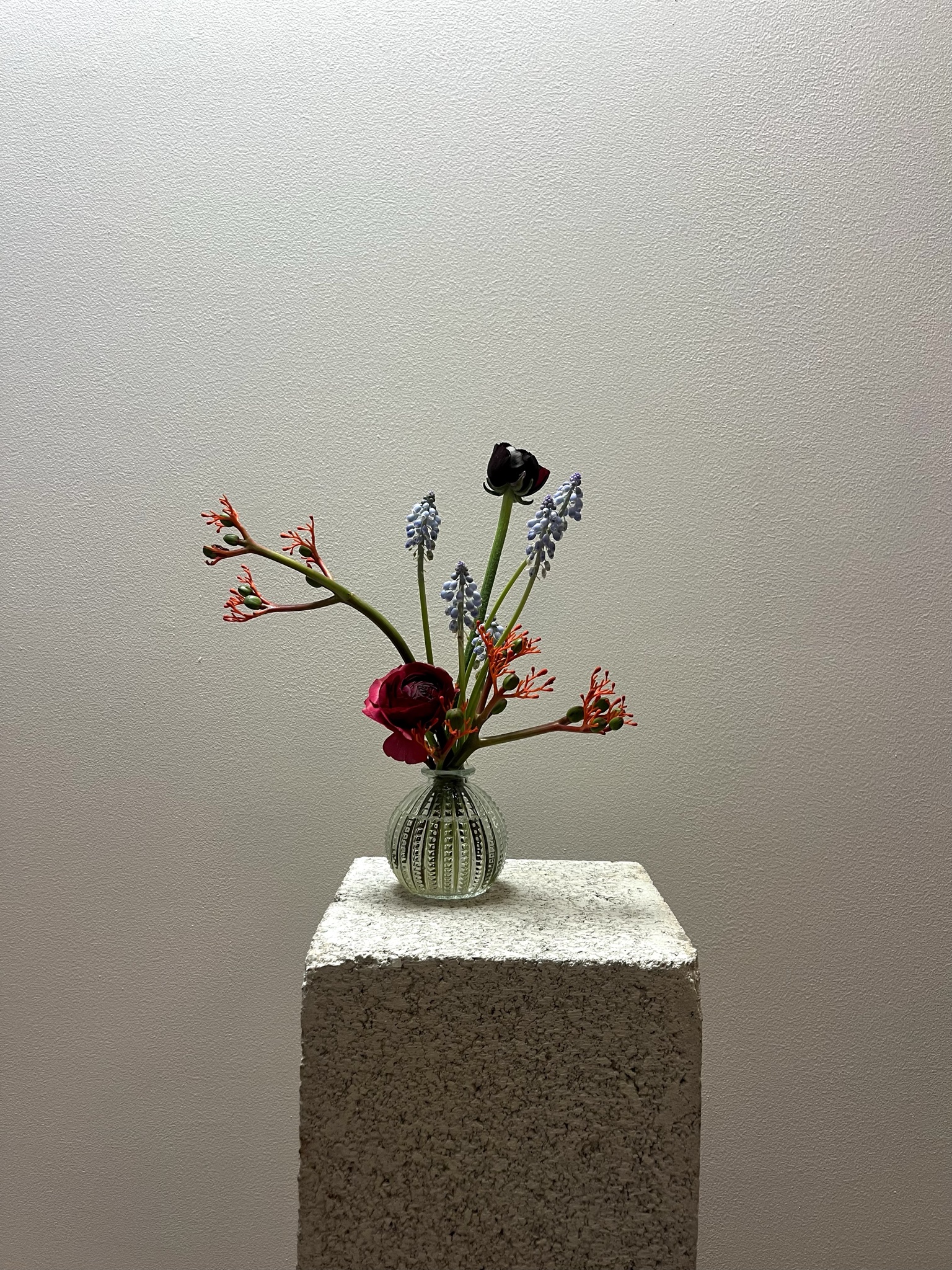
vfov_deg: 67.3
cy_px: 635
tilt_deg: -1.1
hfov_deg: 53.1
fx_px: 953
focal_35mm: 26
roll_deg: -0.7
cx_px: 476
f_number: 1.6
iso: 80
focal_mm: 5.1
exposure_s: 1/50
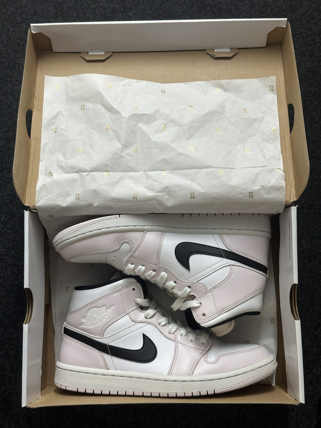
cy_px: 214
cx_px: 160
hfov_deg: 30.3
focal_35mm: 48
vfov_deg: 39.7
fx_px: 593
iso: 160
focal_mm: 6.86
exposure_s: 1/50
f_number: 1.78
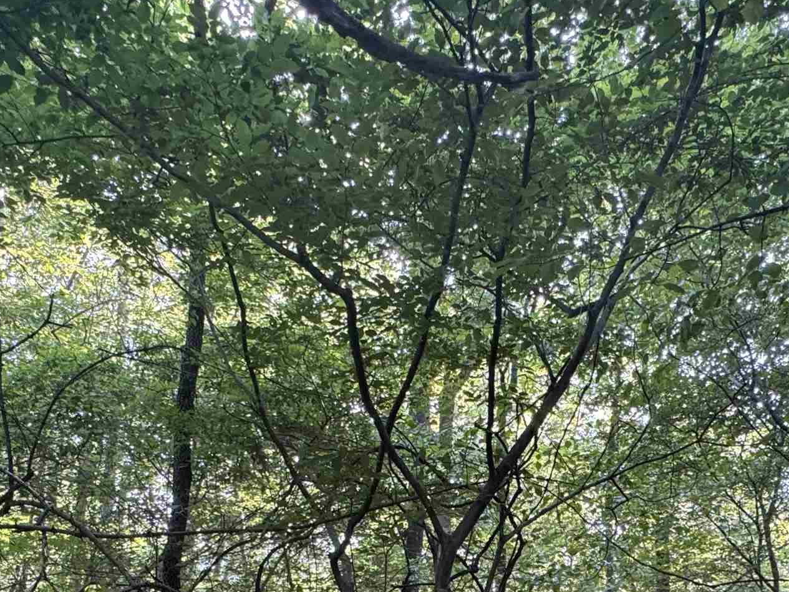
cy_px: 606
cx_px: 469
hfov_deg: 53.6
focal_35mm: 34
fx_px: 775
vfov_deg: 37.0
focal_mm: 2.22
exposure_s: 1/99
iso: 250
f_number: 2.2
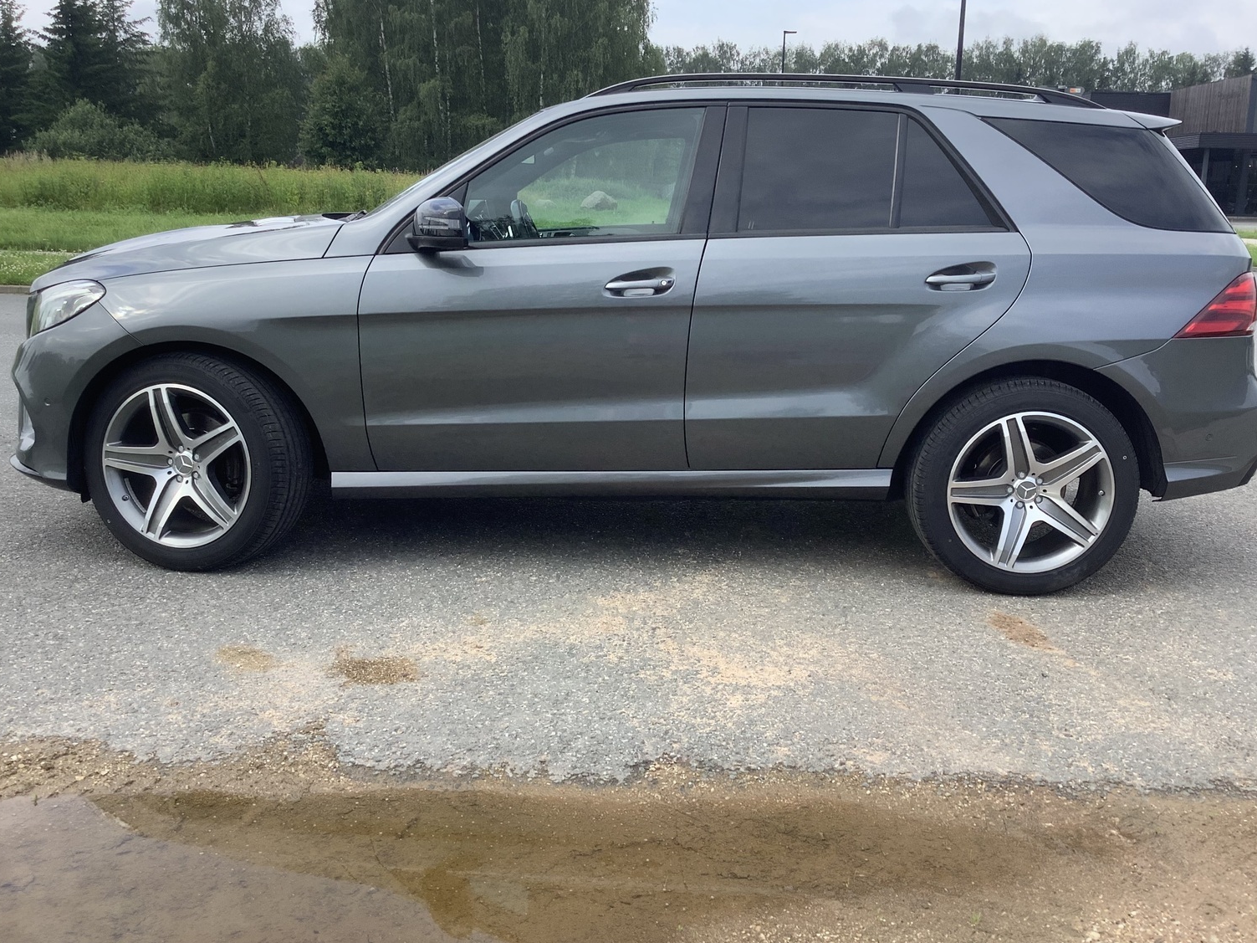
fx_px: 1198
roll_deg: -1.3
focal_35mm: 33
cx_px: 644
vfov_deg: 42.9
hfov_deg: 55.4
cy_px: 442
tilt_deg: -11.9
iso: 25
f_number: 2.4
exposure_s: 1/468
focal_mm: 3.3
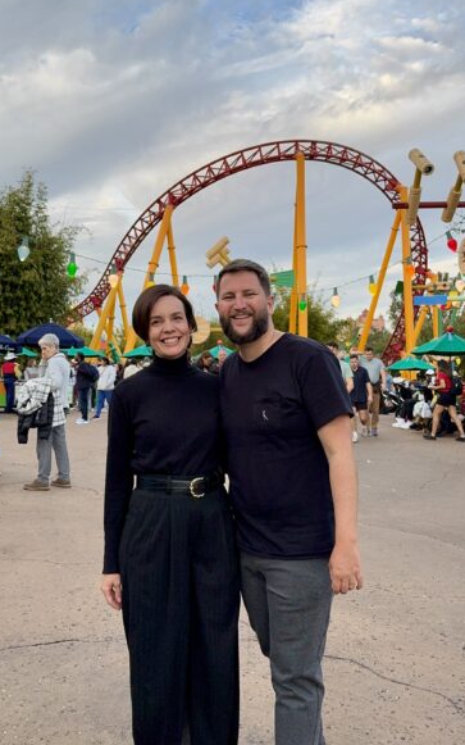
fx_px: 568
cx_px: 247
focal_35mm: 28
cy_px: 356
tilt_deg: +2.5
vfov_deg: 66.4
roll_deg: +0.5
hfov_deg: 44.5
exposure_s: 1/470
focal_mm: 6.76
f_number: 1.78
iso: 80
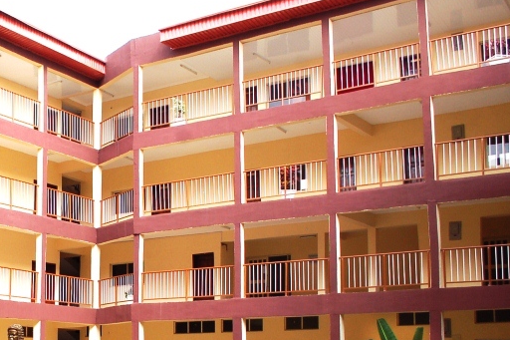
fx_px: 765
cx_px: 47
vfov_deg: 24.5
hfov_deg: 34.7
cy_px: 293
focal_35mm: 54
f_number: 7.1
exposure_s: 1/200
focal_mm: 18
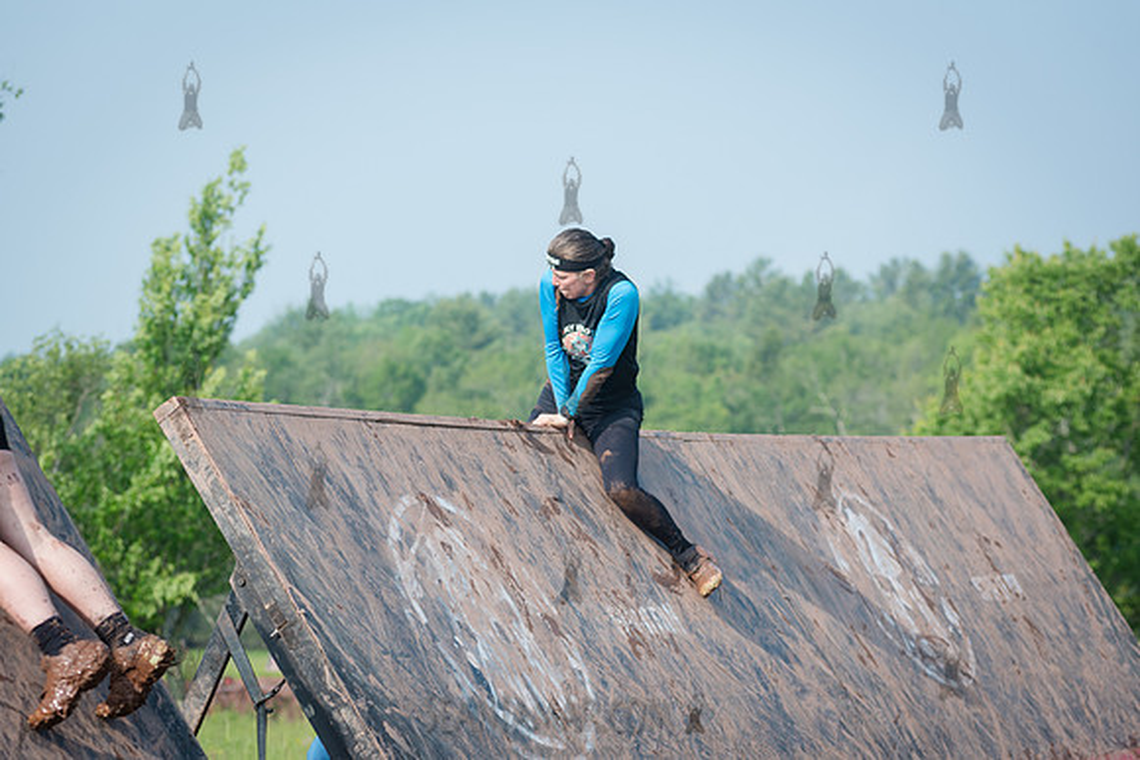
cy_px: 380
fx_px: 3547
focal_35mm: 112
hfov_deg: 18.3
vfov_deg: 12.2
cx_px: 570
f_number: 4.5
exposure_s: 1/1000
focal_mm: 112
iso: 250
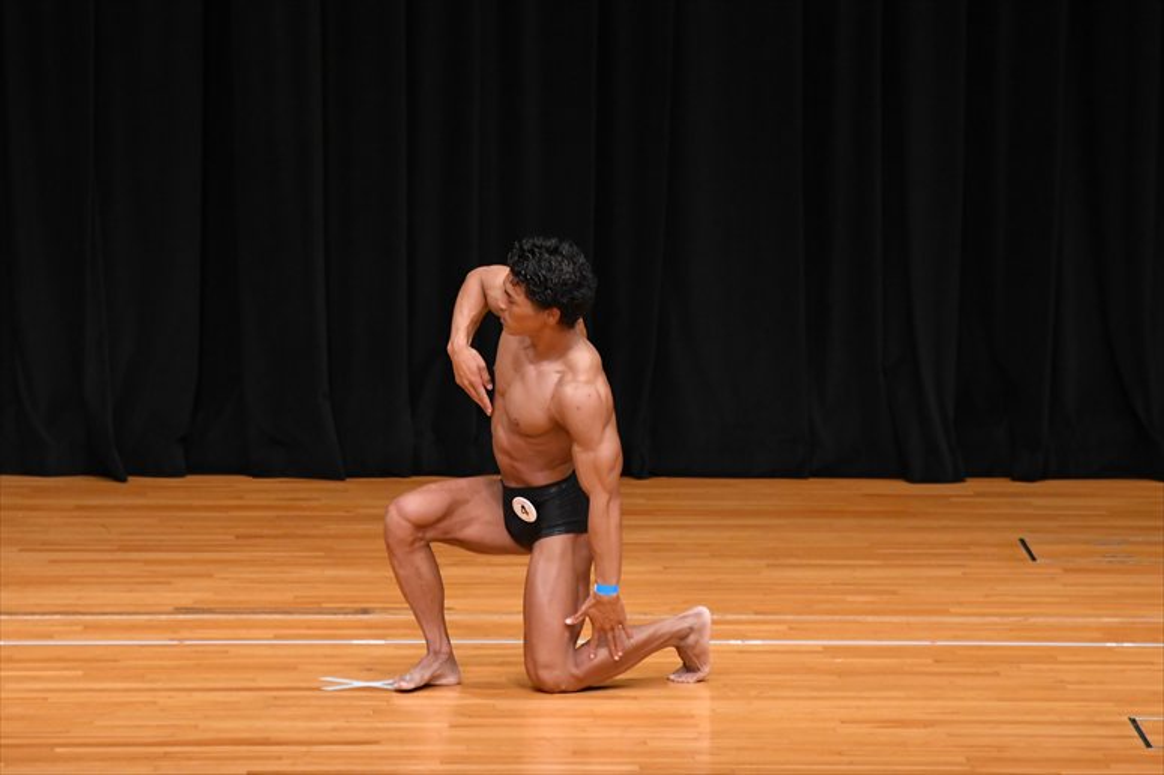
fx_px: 8726
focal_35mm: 270
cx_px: 582
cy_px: 388
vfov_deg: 5.1
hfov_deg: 7.6
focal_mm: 180
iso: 3200
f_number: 5.6
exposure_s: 1/400
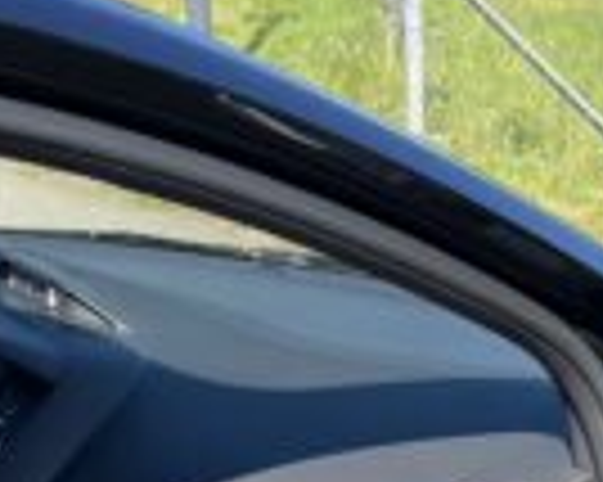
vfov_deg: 12.8
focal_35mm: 114
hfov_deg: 16.2
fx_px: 2033
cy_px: 725
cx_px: 720
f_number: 1.6
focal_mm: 5.1
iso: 50
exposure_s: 1/913
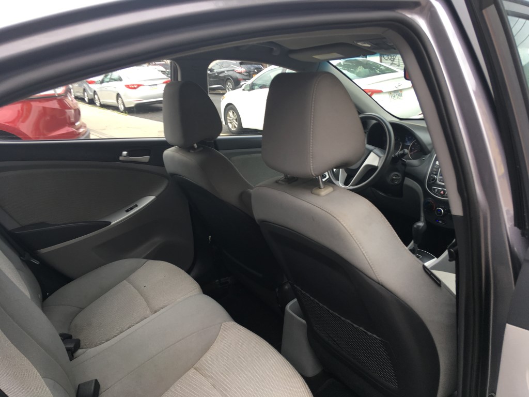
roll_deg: +2.9
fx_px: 443
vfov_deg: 48.2
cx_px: 264
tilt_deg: -14.7
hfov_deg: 61.7
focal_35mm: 29
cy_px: 198
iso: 25
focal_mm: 4.15
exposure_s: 1/132
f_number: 2.2
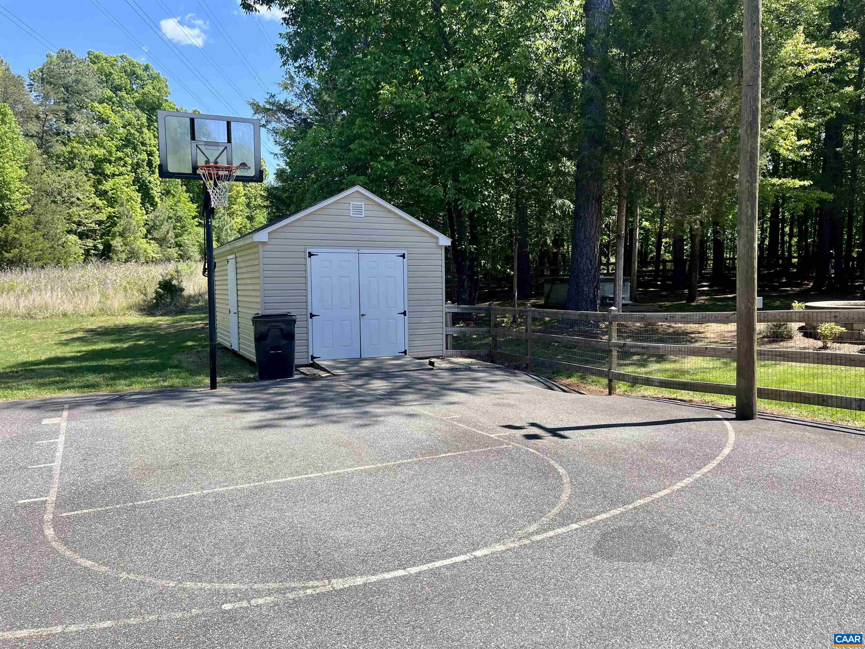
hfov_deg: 67.3
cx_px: 432
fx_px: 650
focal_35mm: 26
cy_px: 324
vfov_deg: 53.1
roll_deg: +0.6
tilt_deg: -2.9
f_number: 1.6
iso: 50
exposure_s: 1/1441
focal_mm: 5.1
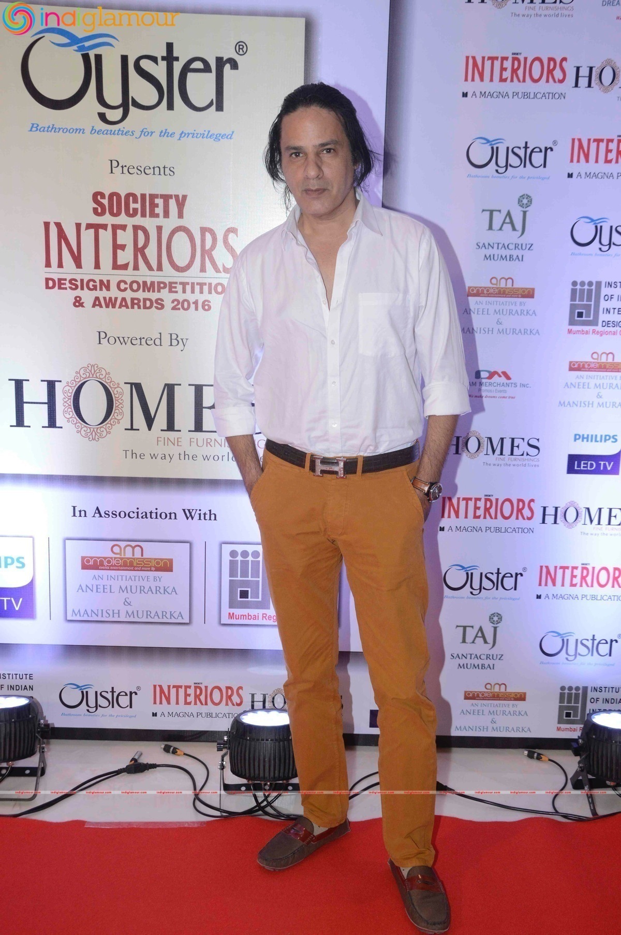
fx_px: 1011
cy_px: 468
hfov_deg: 34.1
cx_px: 310
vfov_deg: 49.6
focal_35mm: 39
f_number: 7.1
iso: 800
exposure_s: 1/160
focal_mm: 26
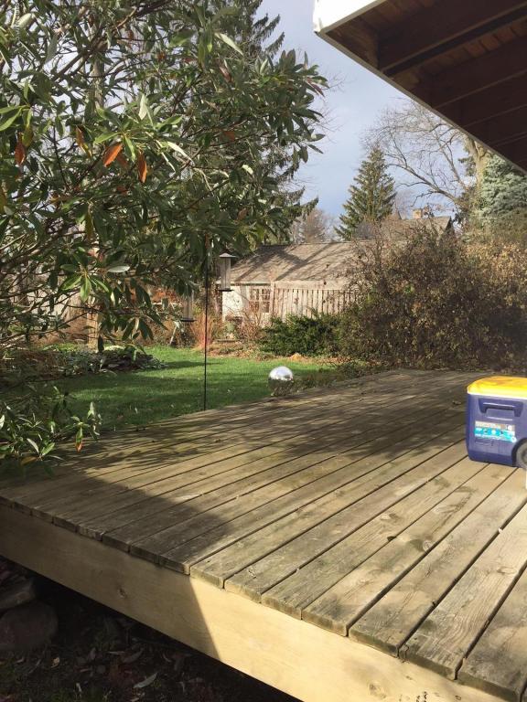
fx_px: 589
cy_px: 351
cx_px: 264
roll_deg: -0.7
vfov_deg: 61.7
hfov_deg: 48.2
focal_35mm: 29
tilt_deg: -4.1
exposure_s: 1/942
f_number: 2.2
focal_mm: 4.15
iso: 32
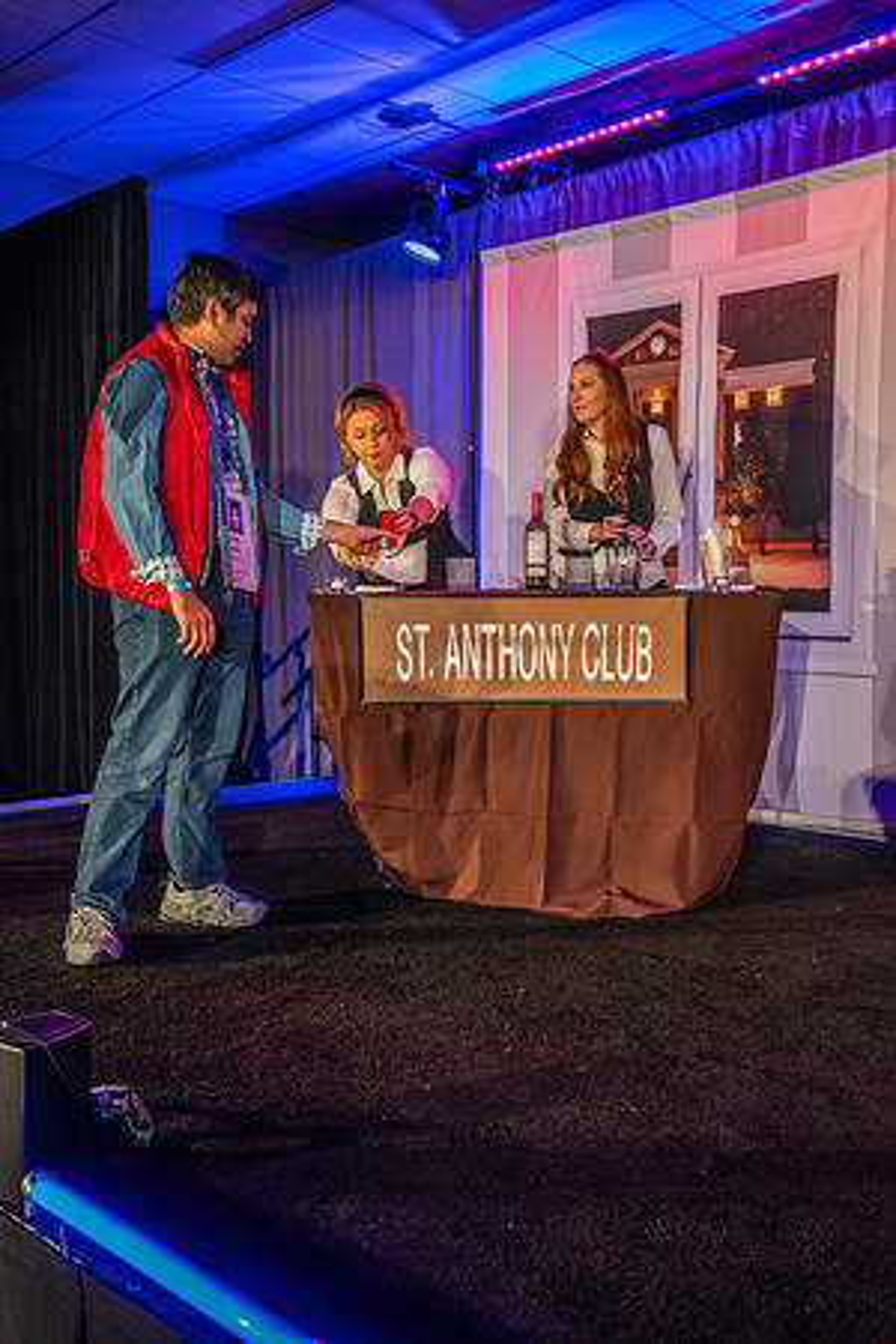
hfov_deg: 37.9
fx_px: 1307
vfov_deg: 54.4
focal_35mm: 35
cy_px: 672
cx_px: 448
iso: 5000
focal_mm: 35
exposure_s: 1/200
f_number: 4.5
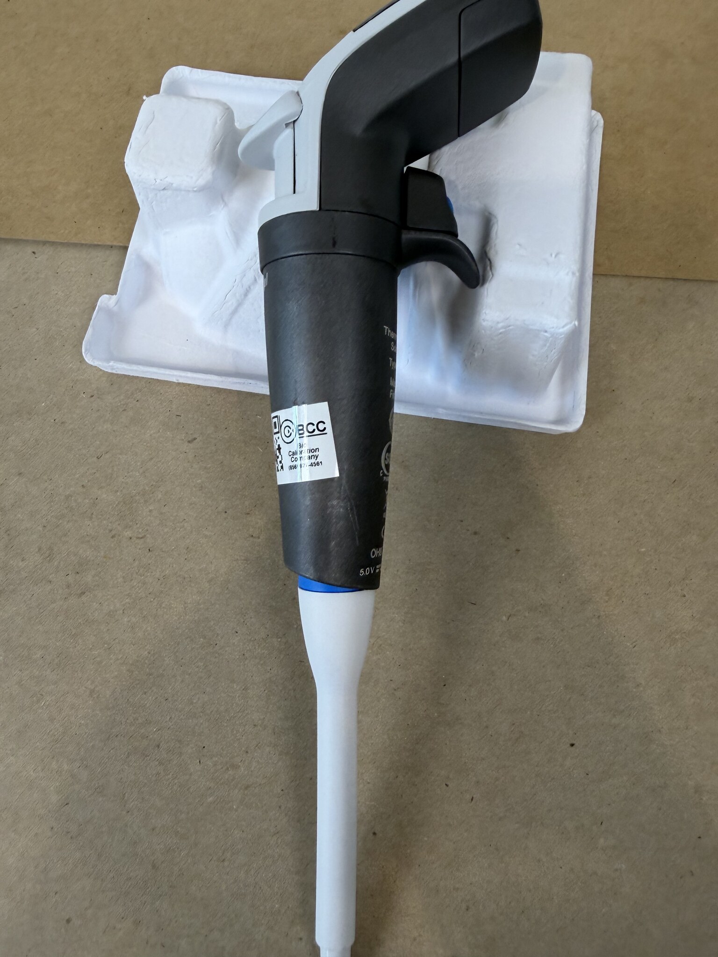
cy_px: 478
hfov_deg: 56.8
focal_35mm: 24
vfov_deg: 71.6
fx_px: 664
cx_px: 359
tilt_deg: -70.8
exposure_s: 1/120
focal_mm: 2.22
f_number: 2.2
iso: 125
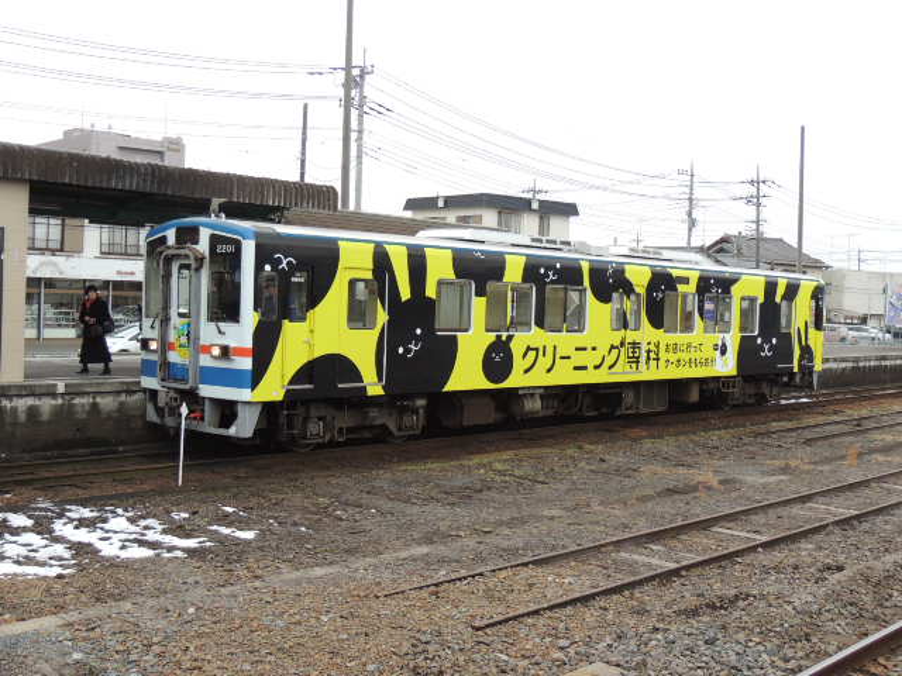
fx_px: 1120
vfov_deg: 33.6
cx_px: 451
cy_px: 338
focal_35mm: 43
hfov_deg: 43.9
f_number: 3.4
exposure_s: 1/250
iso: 200
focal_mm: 7.6
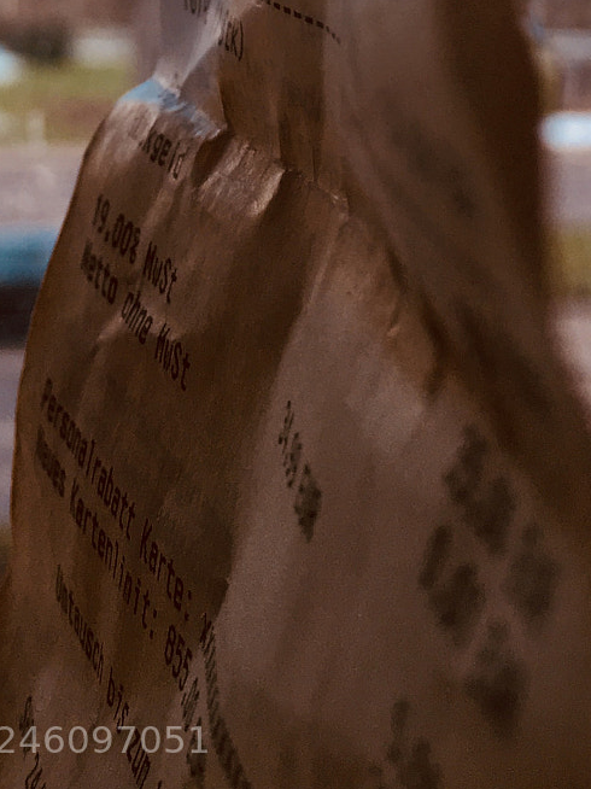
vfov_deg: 25.0
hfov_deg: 20.7
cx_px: 302
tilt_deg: +3.7
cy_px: -130
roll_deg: +0.1
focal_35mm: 71
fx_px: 1617
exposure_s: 1/33
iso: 50
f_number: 2.2
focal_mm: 4.15
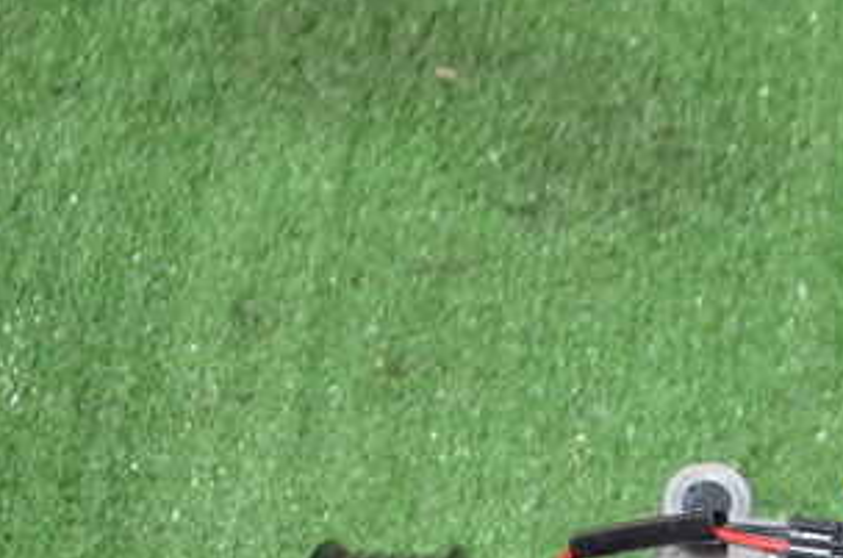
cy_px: 841
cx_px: 835
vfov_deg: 12.8
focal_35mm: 101
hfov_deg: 19.7
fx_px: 2359
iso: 900
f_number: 3.8
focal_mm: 20
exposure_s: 1/60
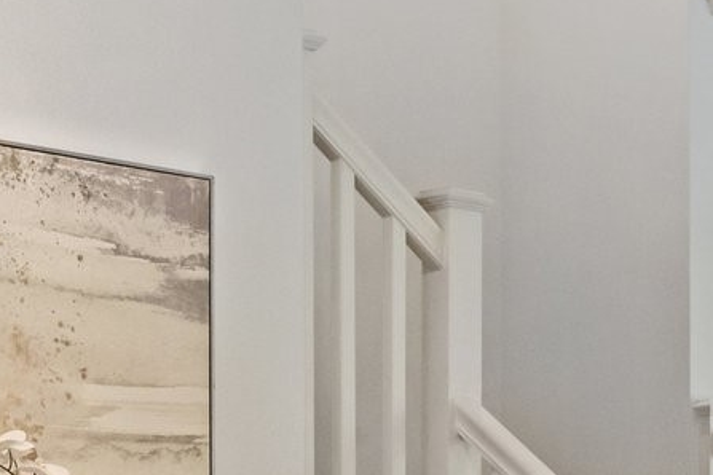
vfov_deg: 11.3
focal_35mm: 118
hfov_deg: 16.1
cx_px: 1006
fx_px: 2337
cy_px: 624
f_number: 7.1
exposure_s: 1/13
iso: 1250
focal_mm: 22
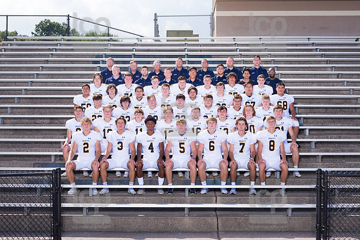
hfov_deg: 36.1
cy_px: 116
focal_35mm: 55
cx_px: 180
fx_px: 553
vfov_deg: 24.5
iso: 160
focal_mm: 48
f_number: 9
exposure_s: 1/250
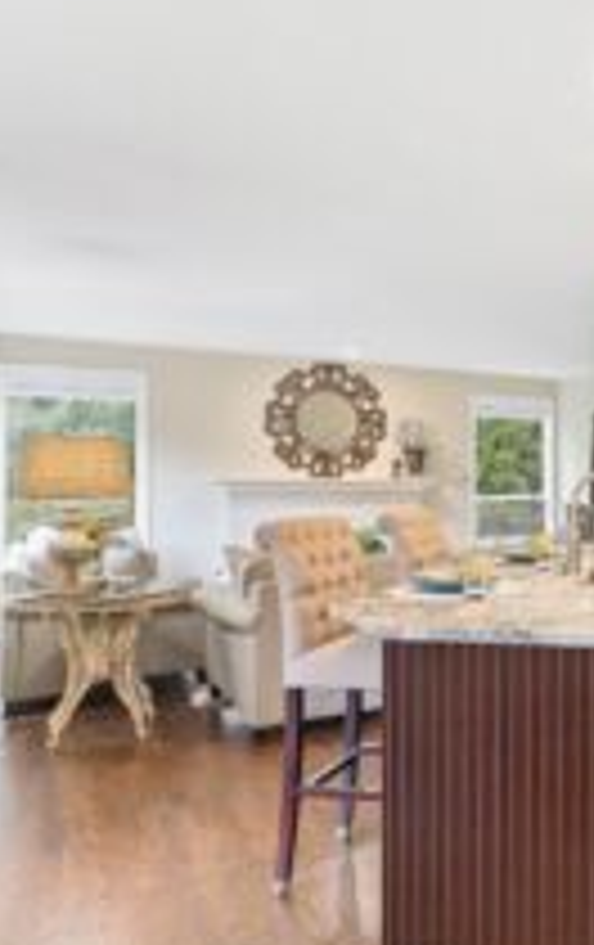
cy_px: 529
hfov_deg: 34.4
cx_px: 675
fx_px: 800
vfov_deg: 61.0
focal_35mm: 31
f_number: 8
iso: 125
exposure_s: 2.5
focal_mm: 16
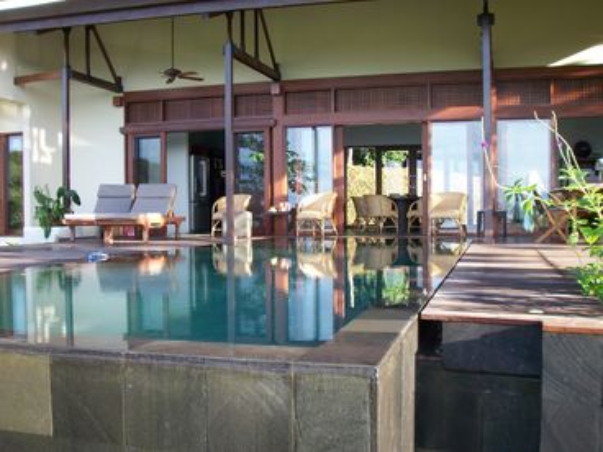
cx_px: 302
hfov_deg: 49.0
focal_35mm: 38
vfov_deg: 37.7
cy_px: 226
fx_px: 662
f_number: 3.9
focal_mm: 6.3
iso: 64
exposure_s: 1/50
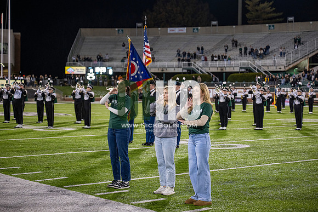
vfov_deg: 19.5
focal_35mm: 70
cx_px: 159
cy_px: 106
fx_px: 618
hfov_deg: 28.8
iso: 1250
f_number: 3.2
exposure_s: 1/500
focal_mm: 70
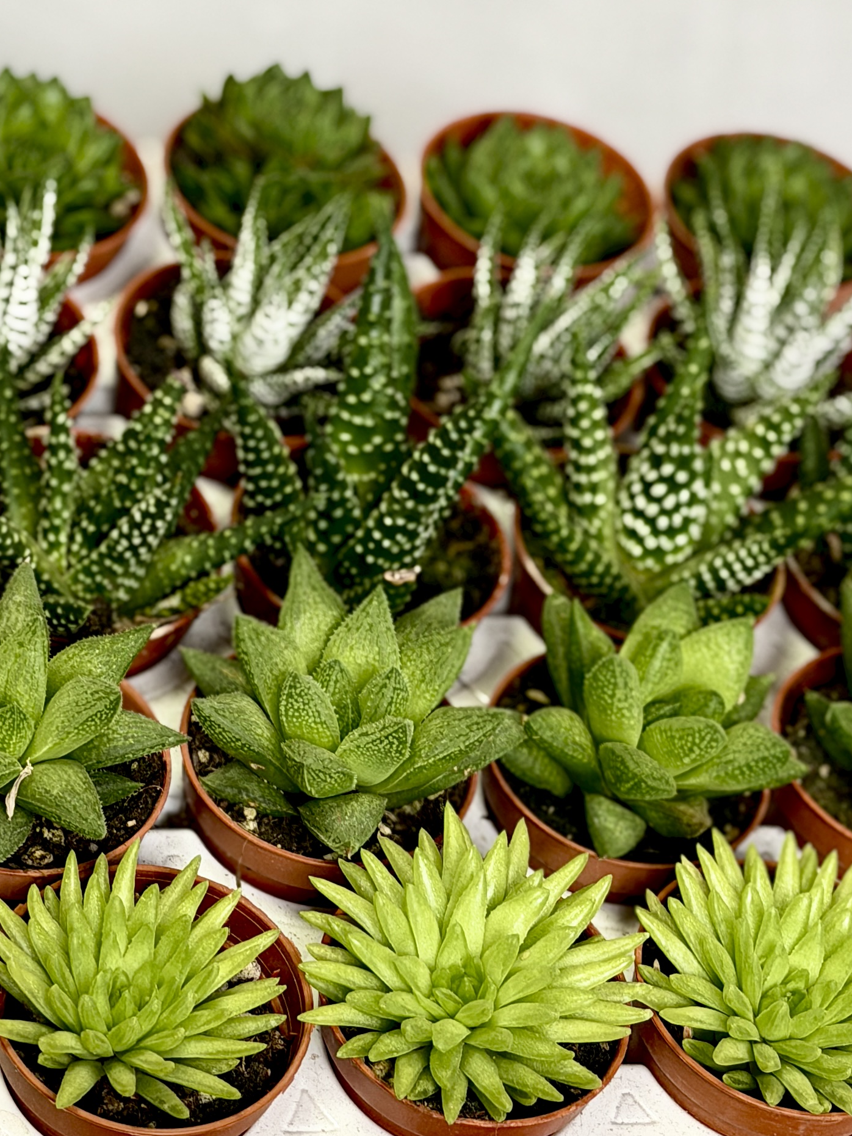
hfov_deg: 14.2
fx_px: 3413
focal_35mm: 104
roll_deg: +0.5
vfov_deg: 18.9
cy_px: 425
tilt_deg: -7.8
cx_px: 372
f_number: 1.78
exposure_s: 1/194
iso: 50
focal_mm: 6.76
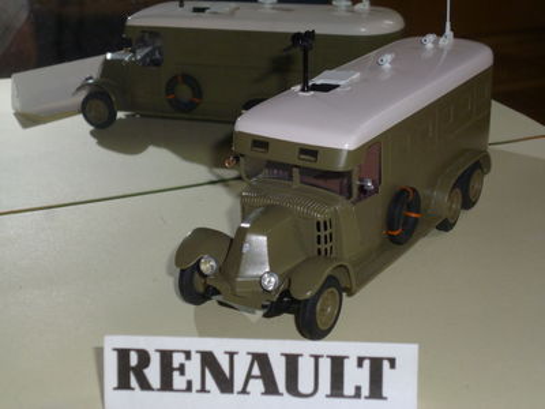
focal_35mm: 63
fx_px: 992
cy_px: 204
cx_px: 272
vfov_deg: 23.3
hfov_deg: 30.7
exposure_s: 1/60
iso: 200
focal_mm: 11.2
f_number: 4.7
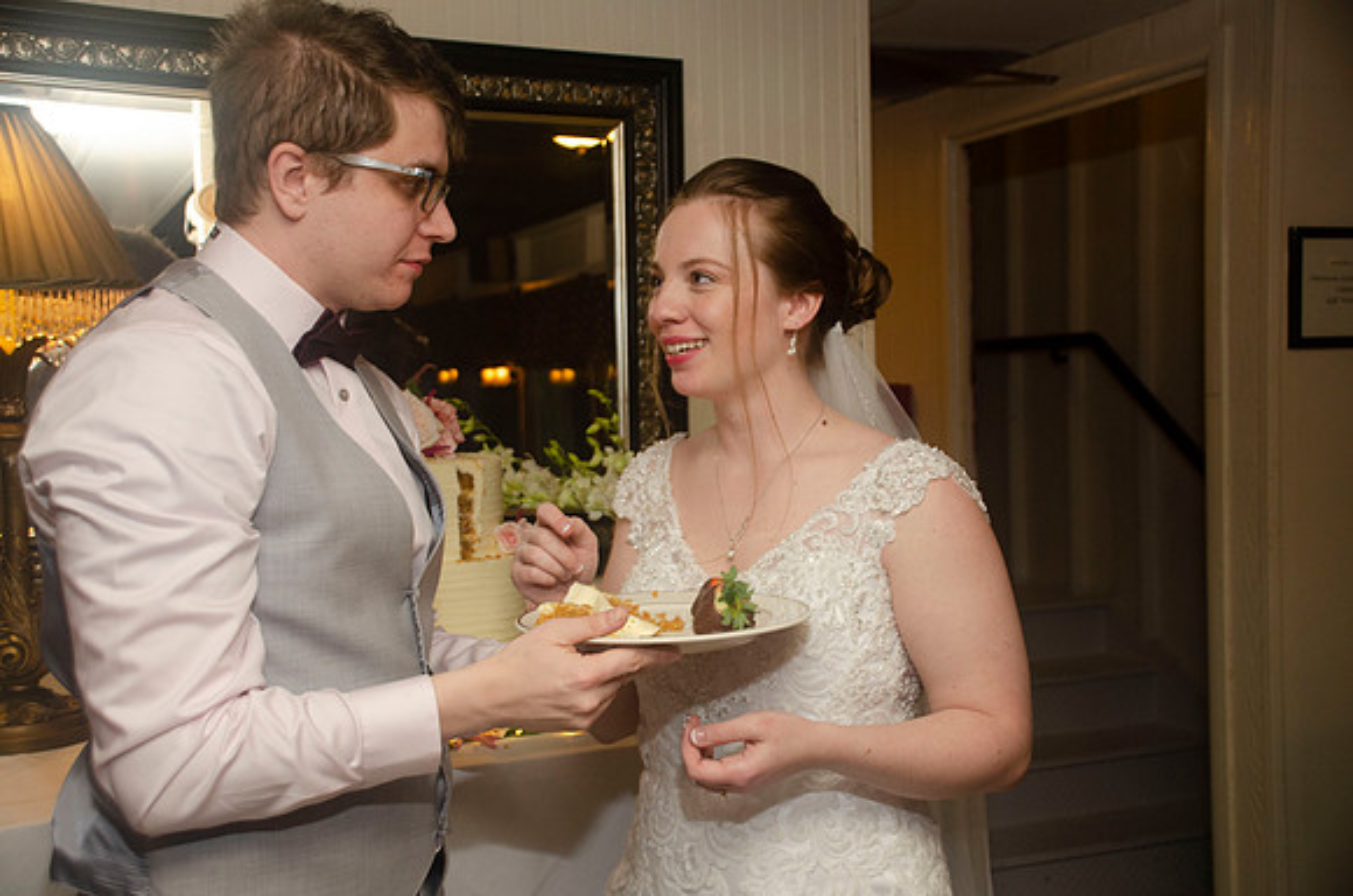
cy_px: 448
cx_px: 676
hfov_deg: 46.5
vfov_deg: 31.7
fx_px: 1575
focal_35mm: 42
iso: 400
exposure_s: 1/60
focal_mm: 28
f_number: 4
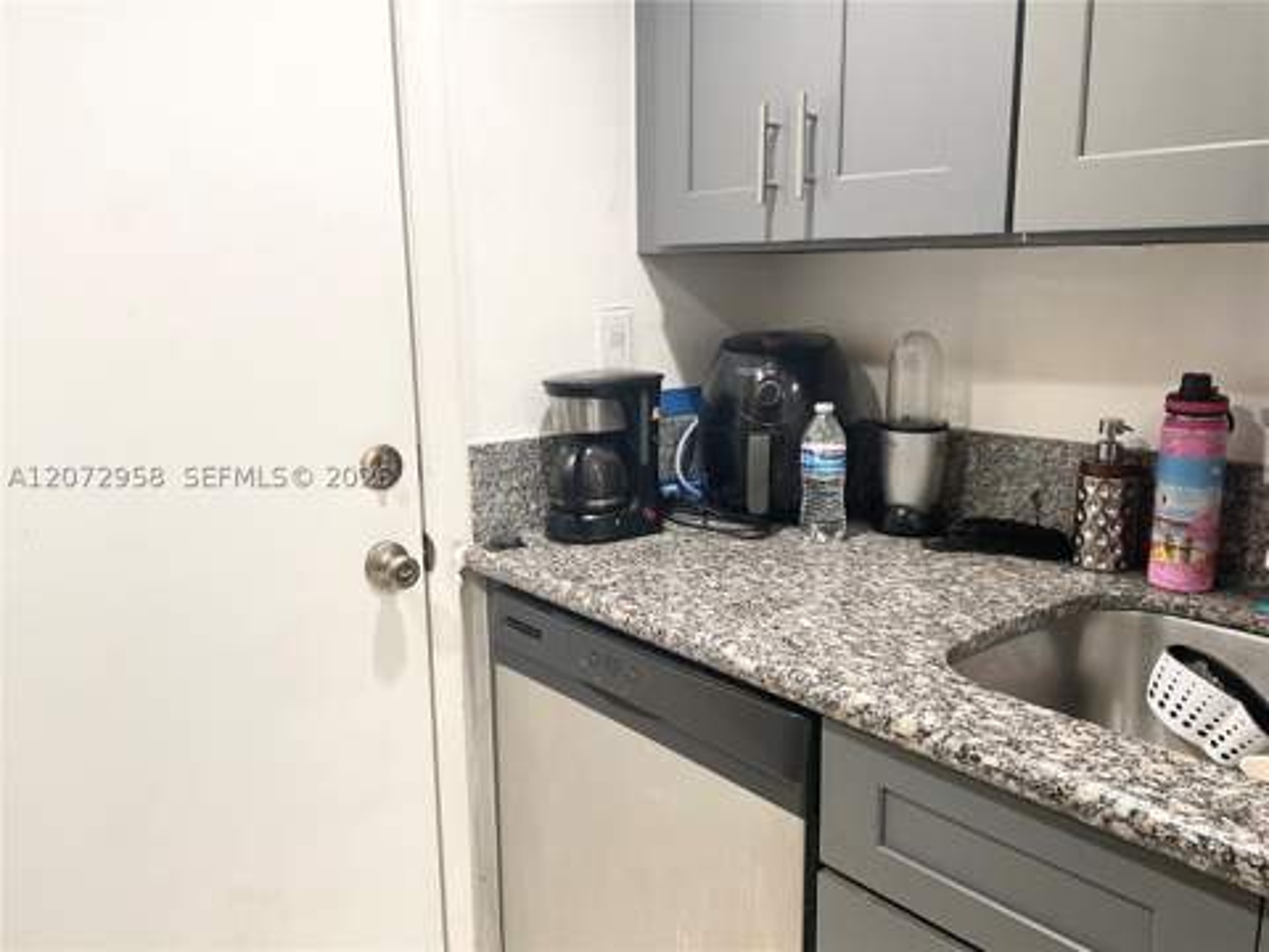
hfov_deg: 61.7
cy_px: 476
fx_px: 1063
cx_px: 634
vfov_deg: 48.2
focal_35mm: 29
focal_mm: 3
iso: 64
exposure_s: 1/41
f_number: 1.8
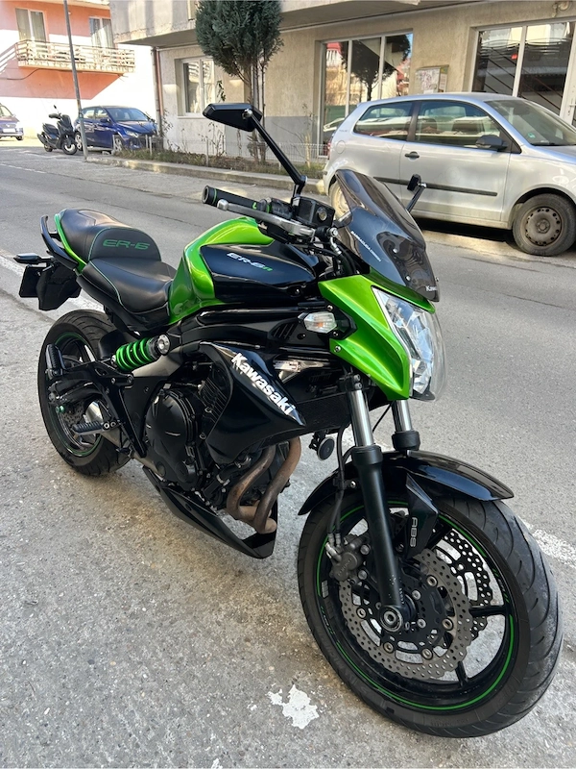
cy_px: 384
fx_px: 577
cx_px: 288
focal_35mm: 26
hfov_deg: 53.1
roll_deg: -1.6
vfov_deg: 67.3
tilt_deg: -24.0
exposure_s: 1/241
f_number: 1.5
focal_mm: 5.7
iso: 40
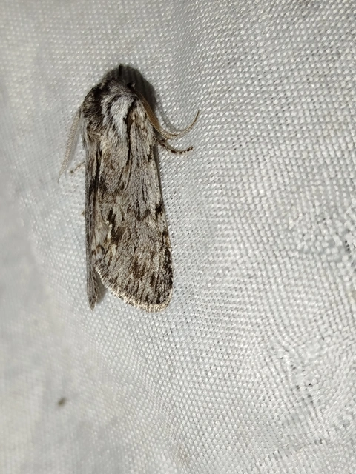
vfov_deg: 33.8
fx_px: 782
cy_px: 237
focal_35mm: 57
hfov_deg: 25.7
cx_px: 178
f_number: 1.7
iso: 50
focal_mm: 5.31
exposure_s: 1/50
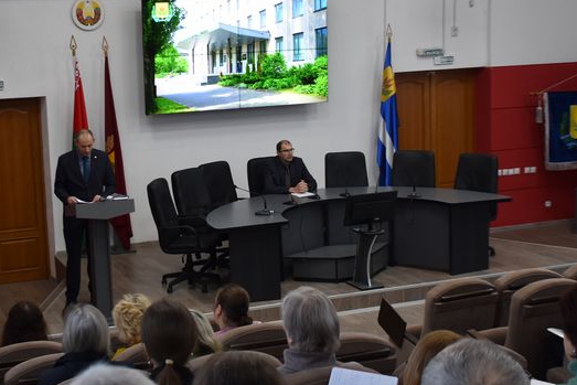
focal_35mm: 64
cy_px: 152
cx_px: 217
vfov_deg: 21.3
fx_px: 1023
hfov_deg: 31.4
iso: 720
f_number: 4
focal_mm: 27
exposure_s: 1/60
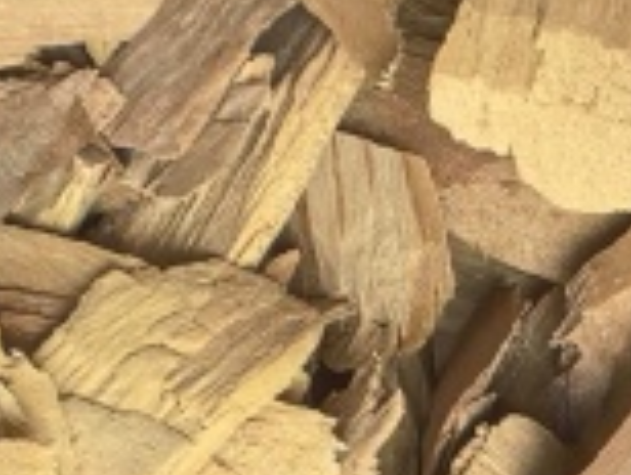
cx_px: 340
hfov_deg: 14.1
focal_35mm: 140
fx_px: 2556
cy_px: 1114
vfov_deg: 9.5
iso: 64
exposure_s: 1/100
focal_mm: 1.95
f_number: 2.2
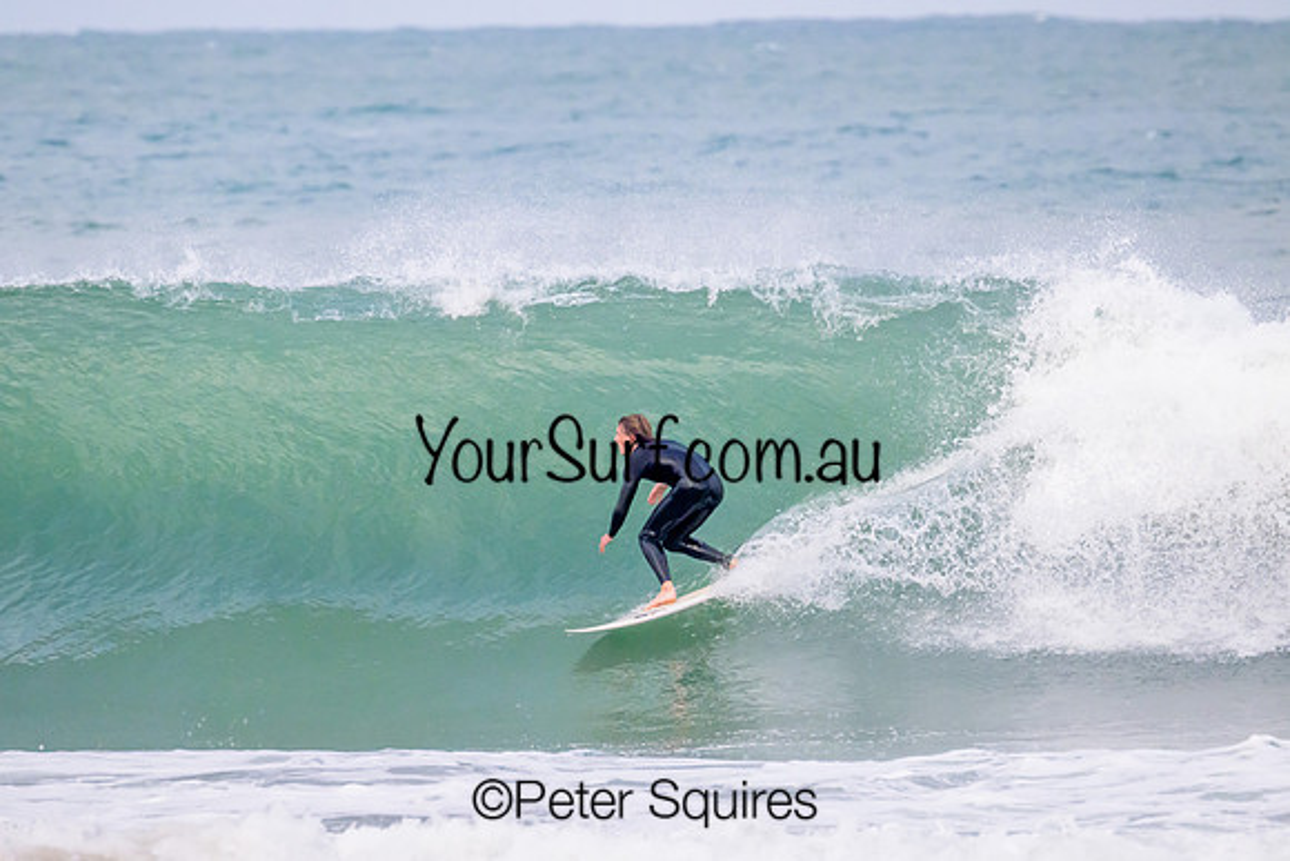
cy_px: 430
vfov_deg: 2.2
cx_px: 645
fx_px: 22829
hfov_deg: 3.2
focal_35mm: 637
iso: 4500
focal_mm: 610
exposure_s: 1/2000
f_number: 11
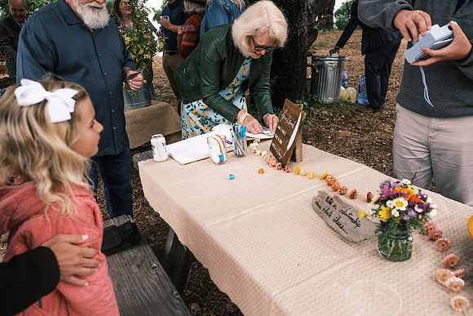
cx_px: 236
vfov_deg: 48.0
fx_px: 355
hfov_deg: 67.4
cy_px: 158
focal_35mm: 27
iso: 500
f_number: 2.8
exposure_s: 1/250
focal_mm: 18
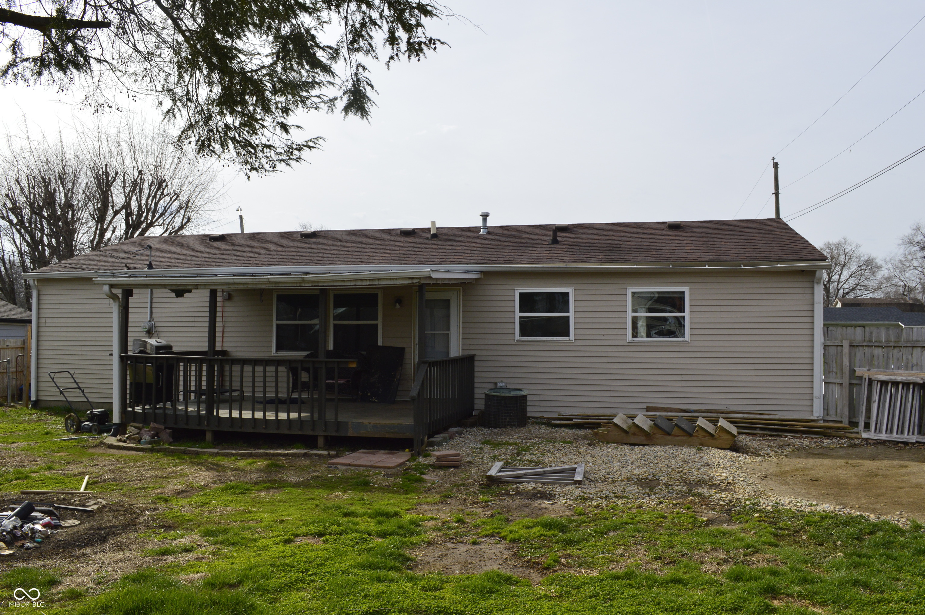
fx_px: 693
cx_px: 462
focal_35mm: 27
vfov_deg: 47.9
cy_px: 308
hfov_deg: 67.4
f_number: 11
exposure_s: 1/500
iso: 400
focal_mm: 18
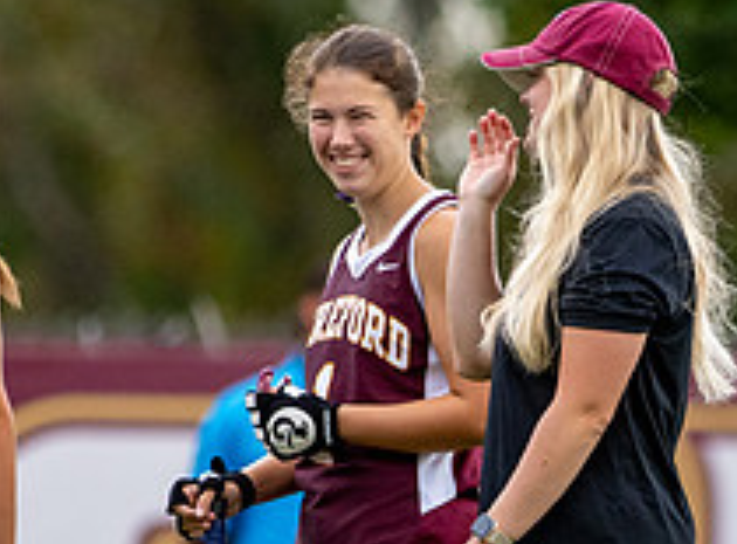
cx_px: 410
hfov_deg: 1.4
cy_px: 547
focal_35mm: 1407
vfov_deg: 1.0
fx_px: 29786
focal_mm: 300
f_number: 2.8
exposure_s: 1/1000
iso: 800
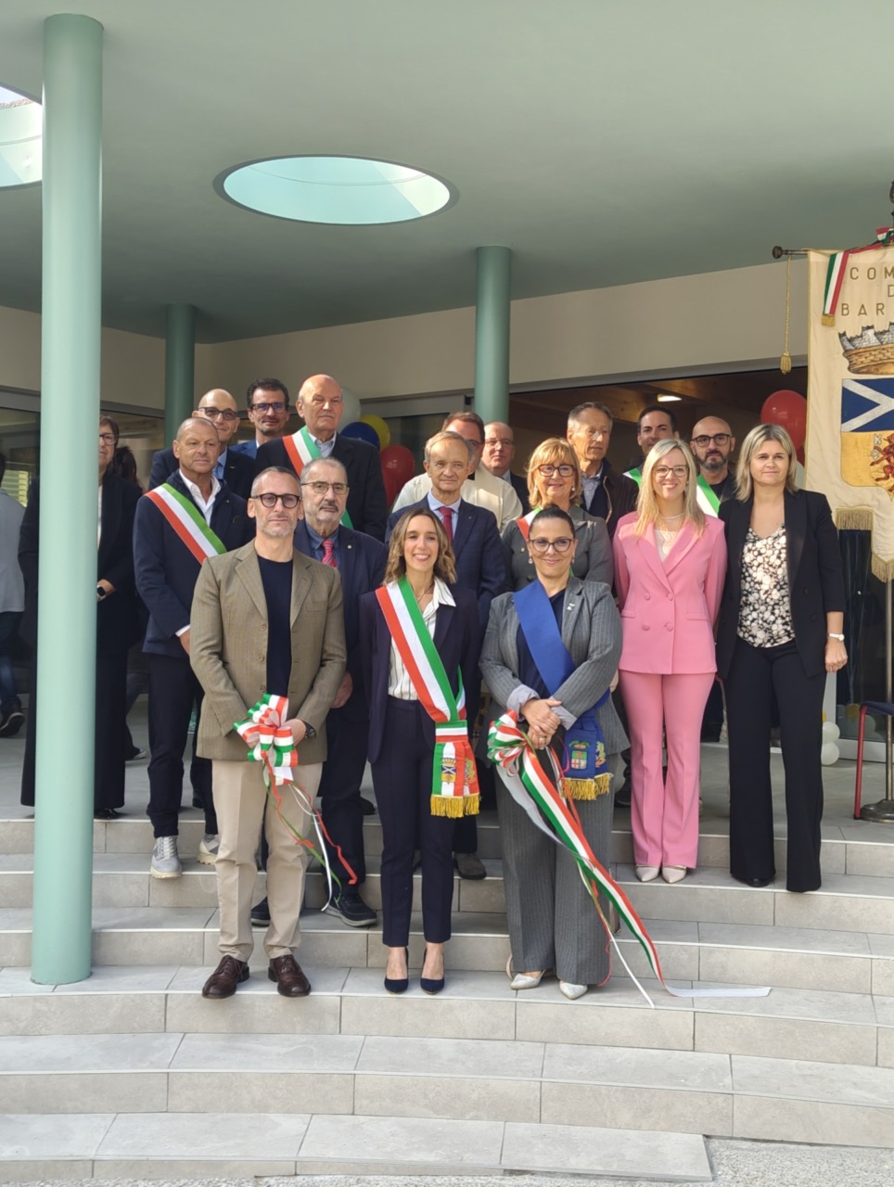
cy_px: 594
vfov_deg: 45.7
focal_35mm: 41
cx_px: 447
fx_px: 1408
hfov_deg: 35.2
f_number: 1.88
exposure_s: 1/238
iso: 50
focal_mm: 5.56
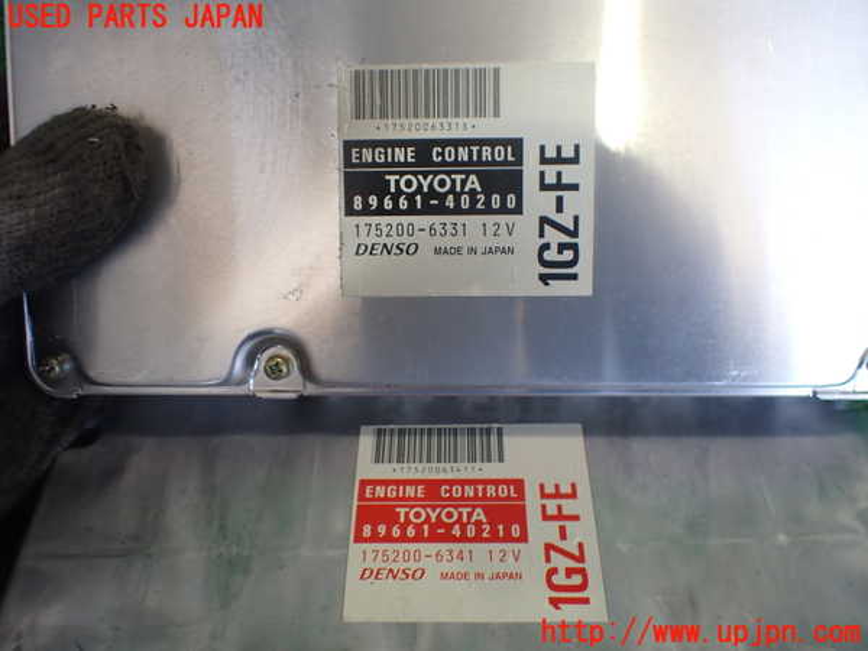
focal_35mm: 30
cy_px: 326
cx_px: 434
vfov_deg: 46.8
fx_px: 752
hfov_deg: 60.0
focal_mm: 5.4
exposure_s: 1/125
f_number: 2.3
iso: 200
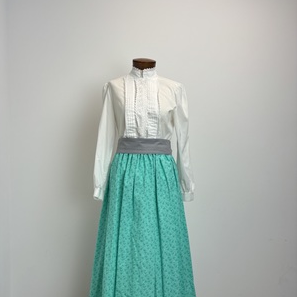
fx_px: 301
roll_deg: -0.2
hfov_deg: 52.5
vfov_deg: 51.9
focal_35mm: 31
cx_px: 148
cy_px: 187
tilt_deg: -4.5
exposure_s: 1/278
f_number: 1.6
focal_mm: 5.96
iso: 50
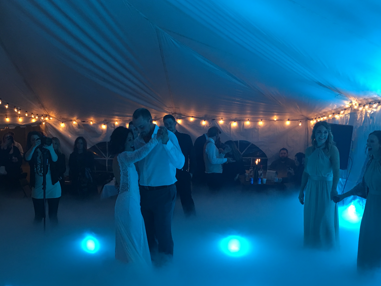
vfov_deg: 34.8
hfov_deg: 45.8
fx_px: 451
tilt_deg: -9.3
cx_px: 180
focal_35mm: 41
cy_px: 189
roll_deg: +0.7
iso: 50
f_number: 2.2
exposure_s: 1/15
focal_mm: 4.15
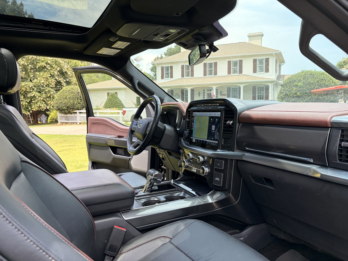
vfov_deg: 53.1
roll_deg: +0.1
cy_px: 130
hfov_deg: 67.3
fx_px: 261
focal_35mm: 26
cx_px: 174
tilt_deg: -3.4
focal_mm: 5.96
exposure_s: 1/959
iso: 64
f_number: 1.6
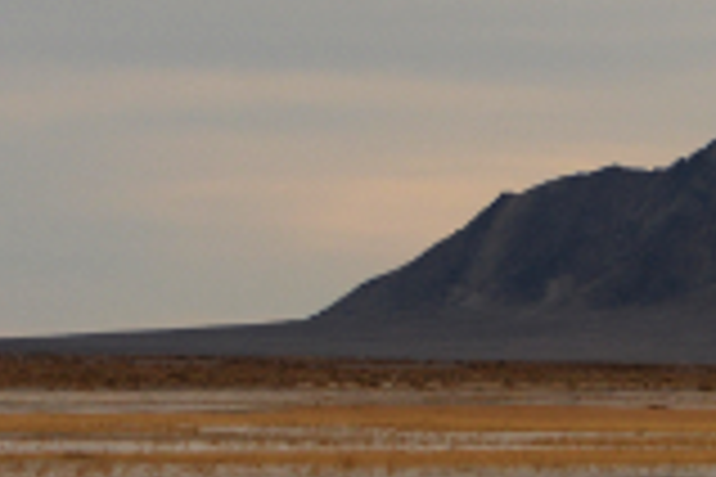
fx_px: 8114
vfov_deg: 3.4
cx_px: 1590
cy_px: 367
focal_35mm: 408
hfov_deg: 4.9
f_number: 8
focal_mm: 65
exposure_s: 1/1000
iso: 320
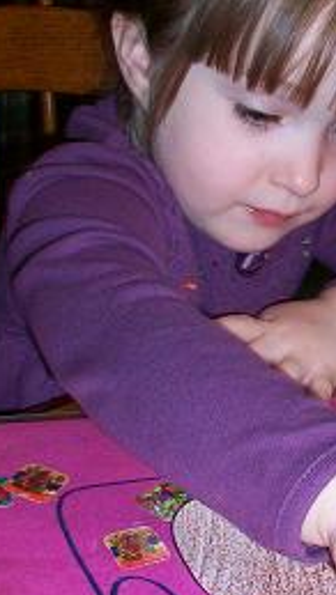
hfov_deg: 17.1
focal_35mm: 69
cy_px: 401
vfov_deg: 30.3
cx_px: 339
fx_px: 1091
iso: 120
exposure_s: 1/60
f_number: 2.8
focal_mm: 5.7
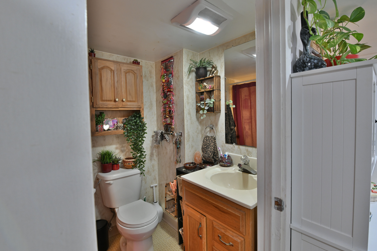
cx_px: 199
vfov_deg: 73.7
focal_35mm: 16
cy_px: 122
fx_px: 168
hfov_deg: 96.6
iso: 1600
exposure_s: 1/15
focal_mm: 15
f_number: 7.1
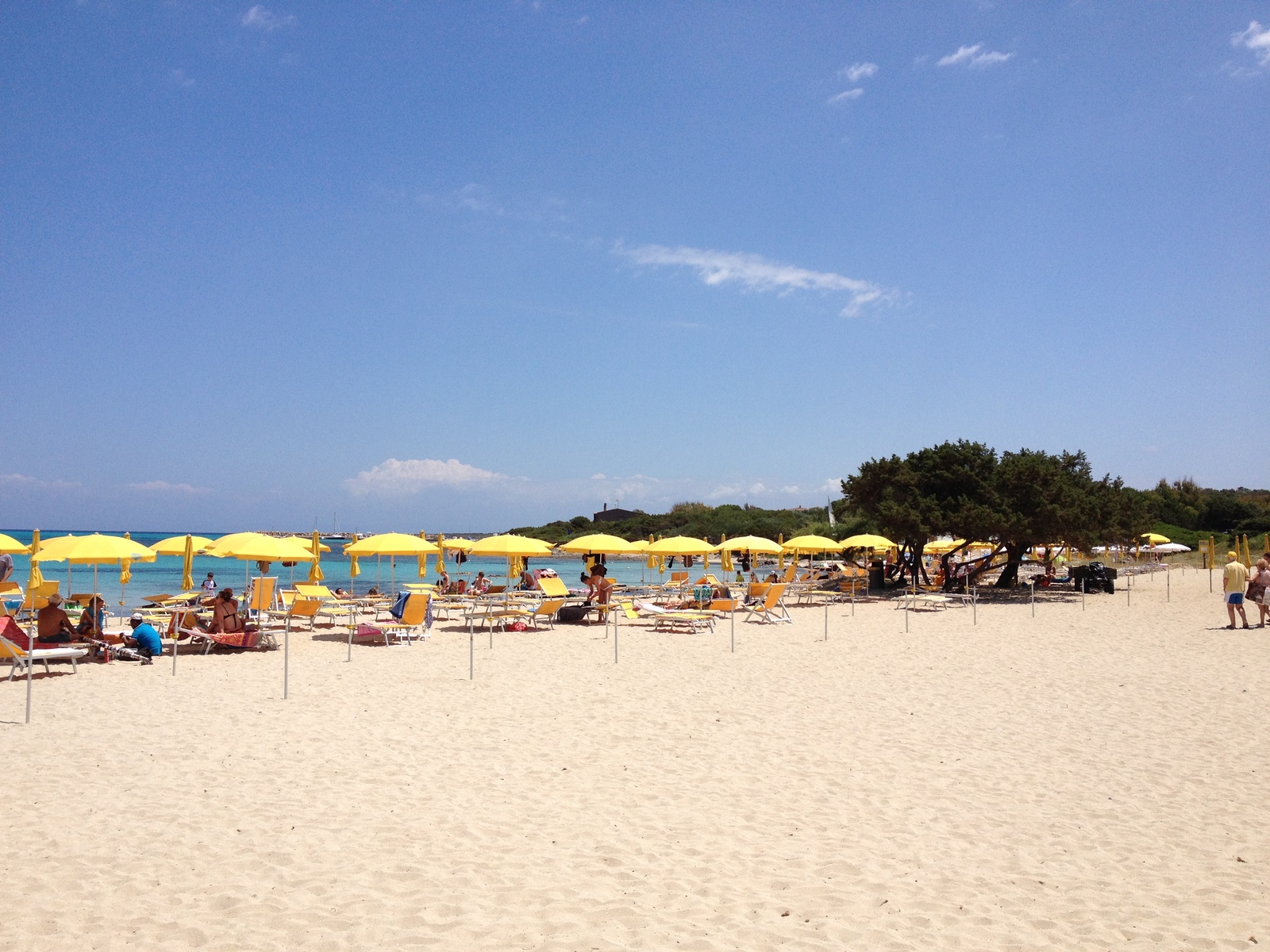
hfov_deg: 52.6
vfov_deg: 40.7
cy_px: 476
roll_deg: -0.8
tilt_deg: +0.8
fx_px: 1284
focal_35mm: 35
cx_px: 635
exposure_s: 1/3067
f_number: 2.4
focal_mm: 4.28
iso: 50
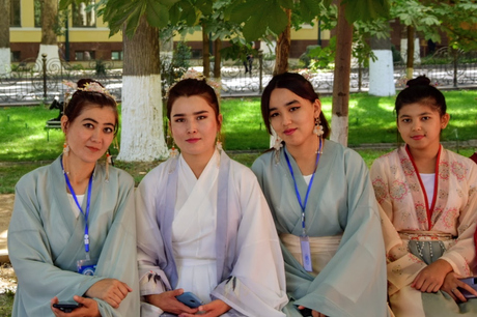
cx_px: 238
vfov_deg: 21.5
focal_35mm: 63
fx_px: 834
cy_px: 158
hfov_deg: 31.9
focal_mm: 42
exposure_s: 1/60
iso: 200
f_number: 6.3
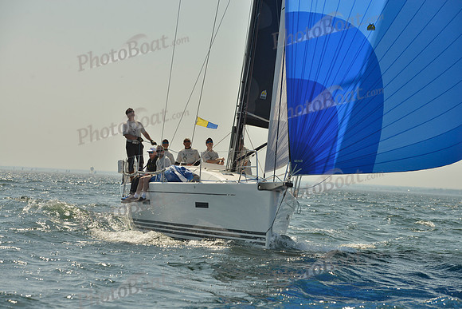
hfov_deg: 15.8
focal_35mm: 130
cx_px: 231
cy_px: 154
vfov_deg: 10.6
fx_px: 1669
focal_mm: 130
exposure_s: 1/1250
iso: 200
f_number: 9
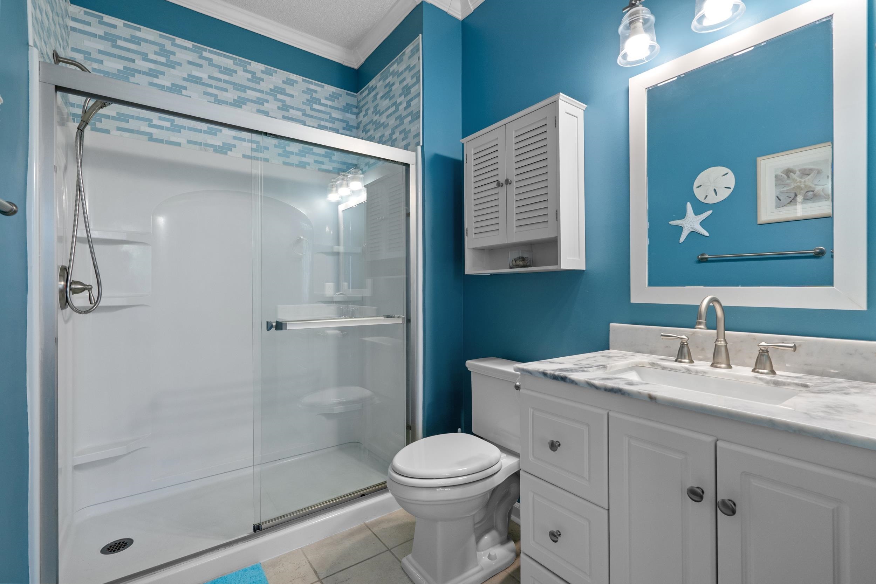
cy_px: 292
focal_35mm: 16
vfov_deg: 73.8
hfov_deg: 96.7
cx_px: 438
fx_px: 389
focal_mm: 16
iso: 640
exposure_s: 1/15
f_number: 8
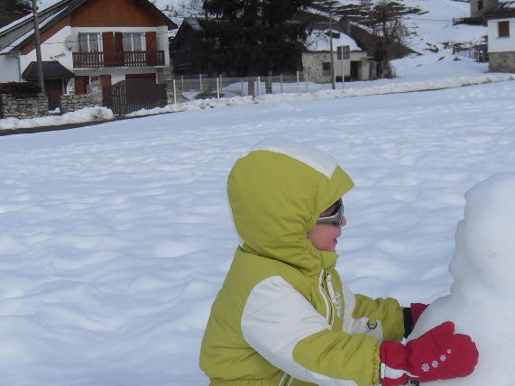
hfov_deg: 31.3
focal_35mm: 61
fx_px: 907
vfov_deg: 24.0
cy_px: 224
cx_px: 361
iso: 80
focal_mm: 6.3
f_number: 7
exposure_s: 1/350
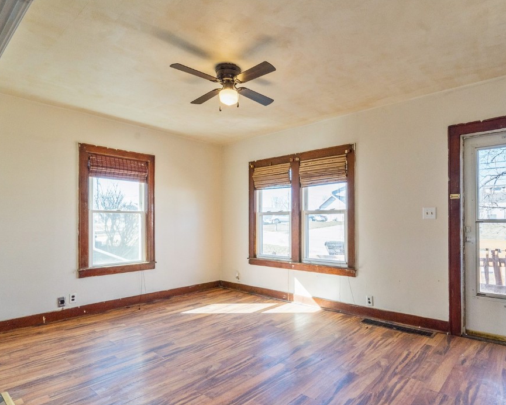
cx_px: 284
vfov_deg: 67.9
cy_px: 222
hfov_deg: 80.0
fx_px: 300
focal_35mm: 20
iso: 800
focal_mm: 16
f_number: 8
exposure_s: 1/160
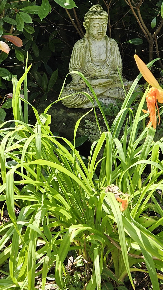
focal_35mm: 63
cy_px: 44
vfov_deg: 32.1
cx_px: 55
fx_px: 484
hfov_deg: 19.1
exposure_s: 1/381
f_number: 1.8
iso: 25
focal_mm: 5.4
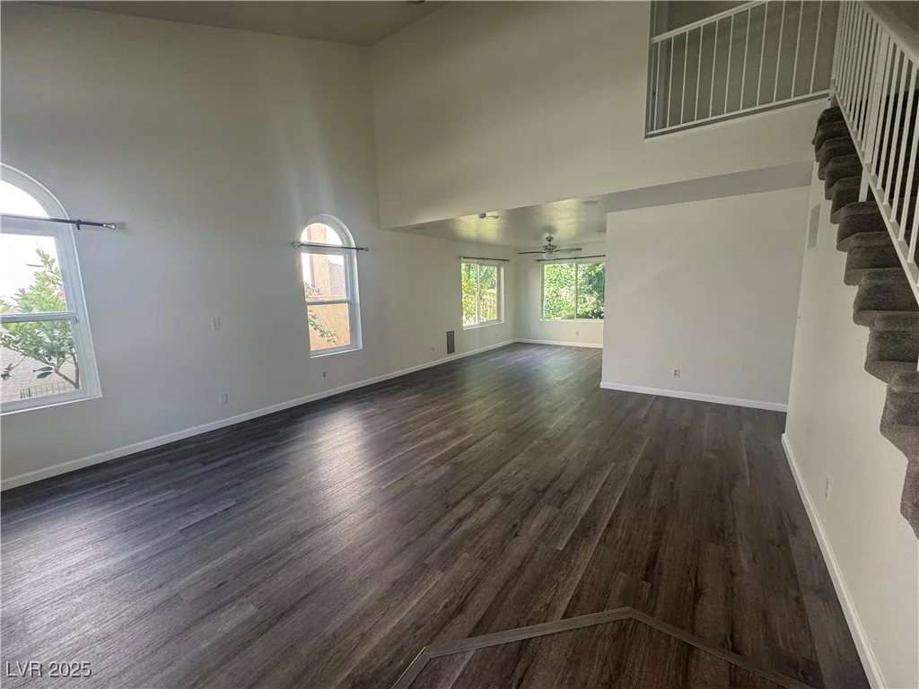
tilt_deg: -8.9
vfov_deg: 85.7
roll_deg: +1.6
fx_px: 372
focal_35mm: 14
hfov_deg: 102.1
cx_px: 460
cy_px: 344
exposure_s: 1/99
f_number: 2.2
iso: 125
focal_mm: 2.22
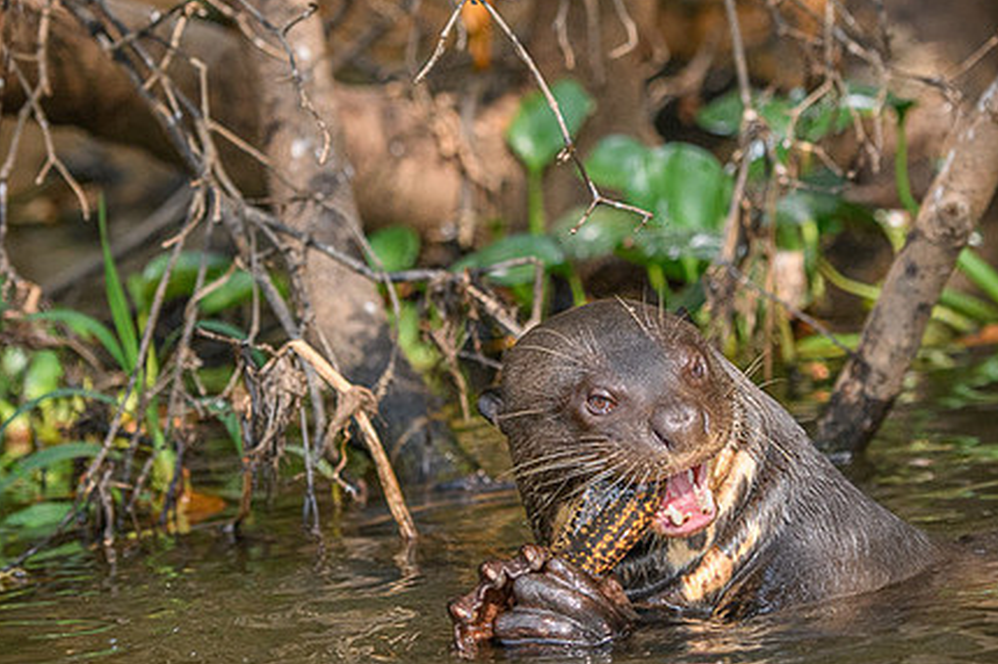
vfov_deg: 6.0
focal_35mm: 227
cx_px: 575
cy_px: 219
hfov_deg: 9.1
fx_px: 6288
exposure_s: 1/2500
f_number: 4
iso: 2500
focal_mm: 110
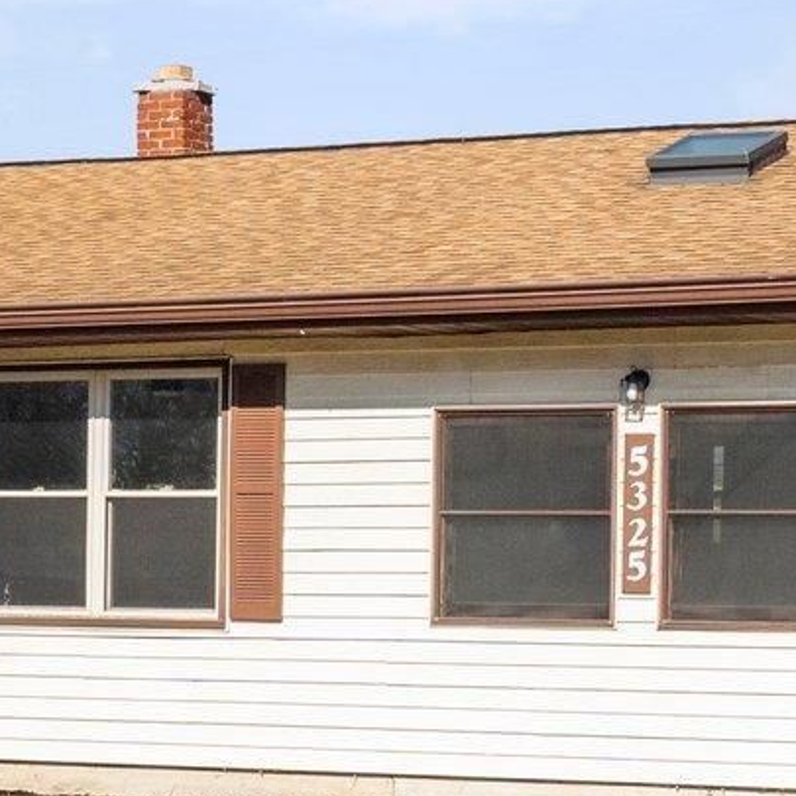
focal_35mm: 129
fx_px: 3356
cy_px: 229
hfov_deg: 13.5
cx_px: 517
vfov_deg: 13.5
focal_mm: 20
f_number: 5
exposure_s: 1/4000
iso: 1000
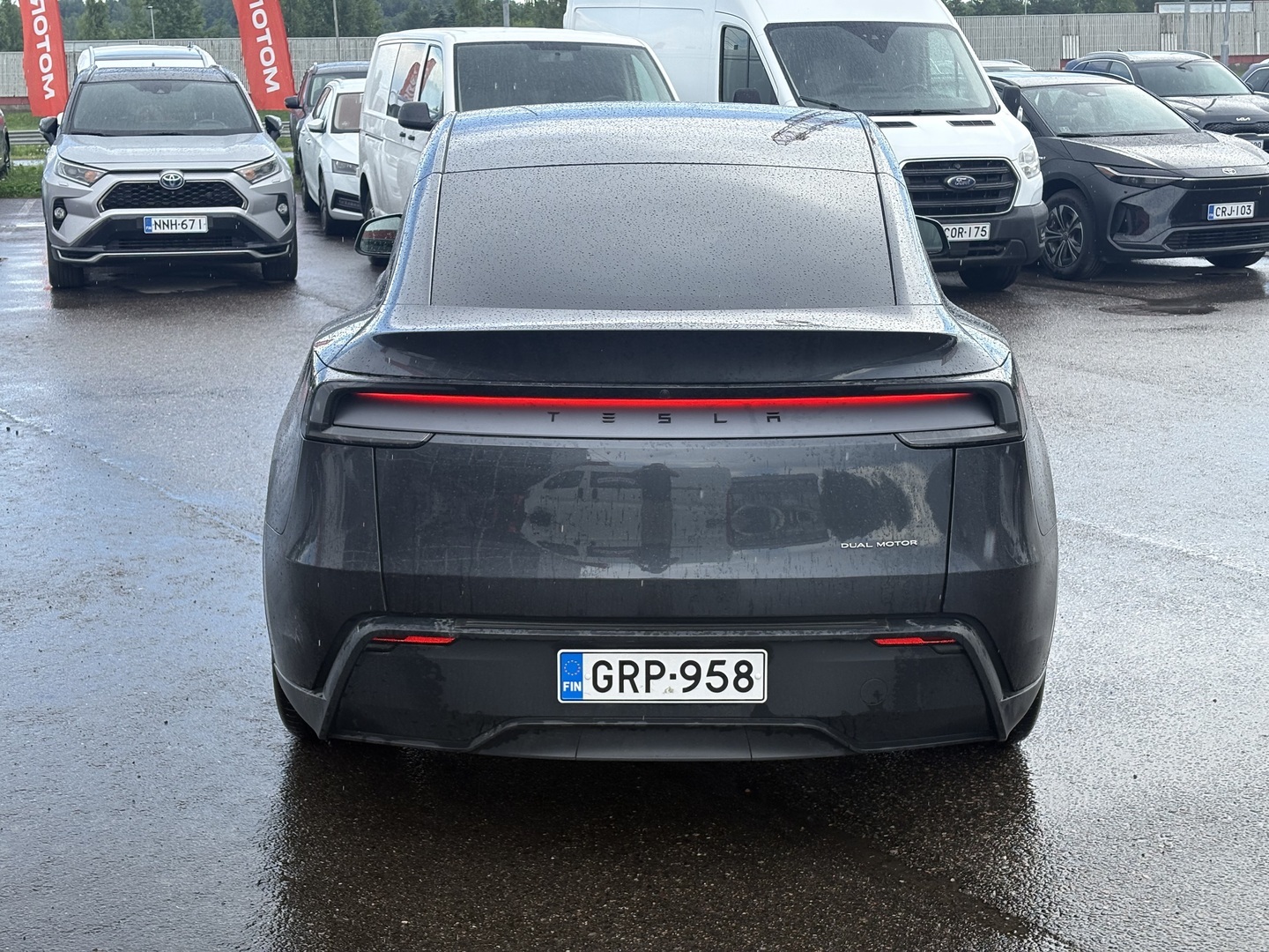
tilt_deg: -10.0
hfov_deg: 36.8
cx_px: 634
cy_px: 476
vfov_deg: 28.0
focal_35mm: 52
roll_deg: +1.9
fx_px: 1906
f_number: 1.6
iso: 32
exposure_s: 1/873
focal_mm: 5.96
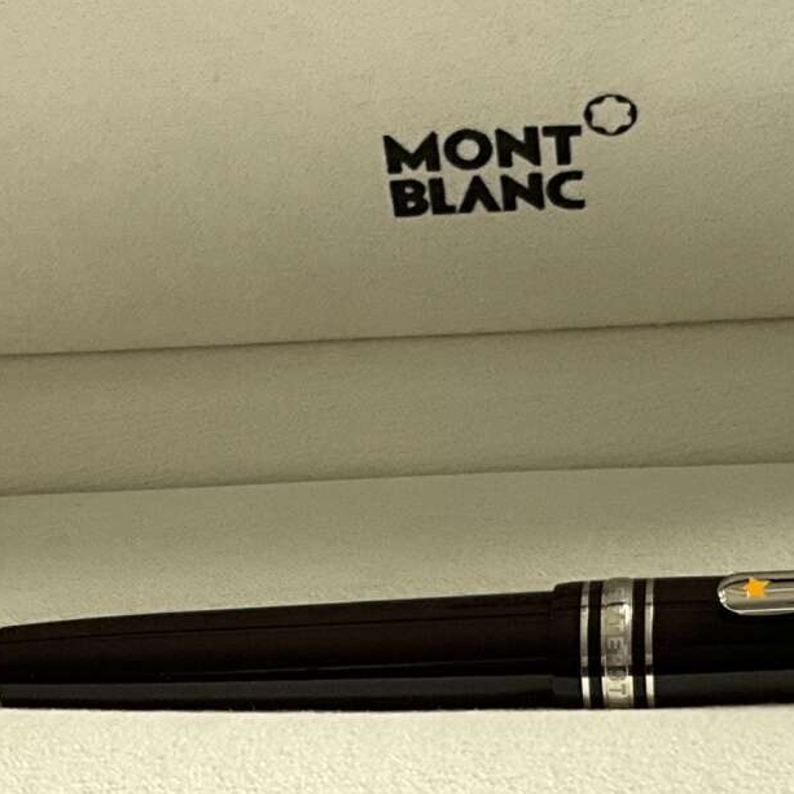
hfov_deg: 16.2
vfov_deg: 15.6
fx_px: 2777
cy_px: 992
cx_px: 215
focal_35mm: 107
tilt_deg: -50.3
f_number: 1.8
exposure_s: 1/122
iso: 40
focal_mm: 3
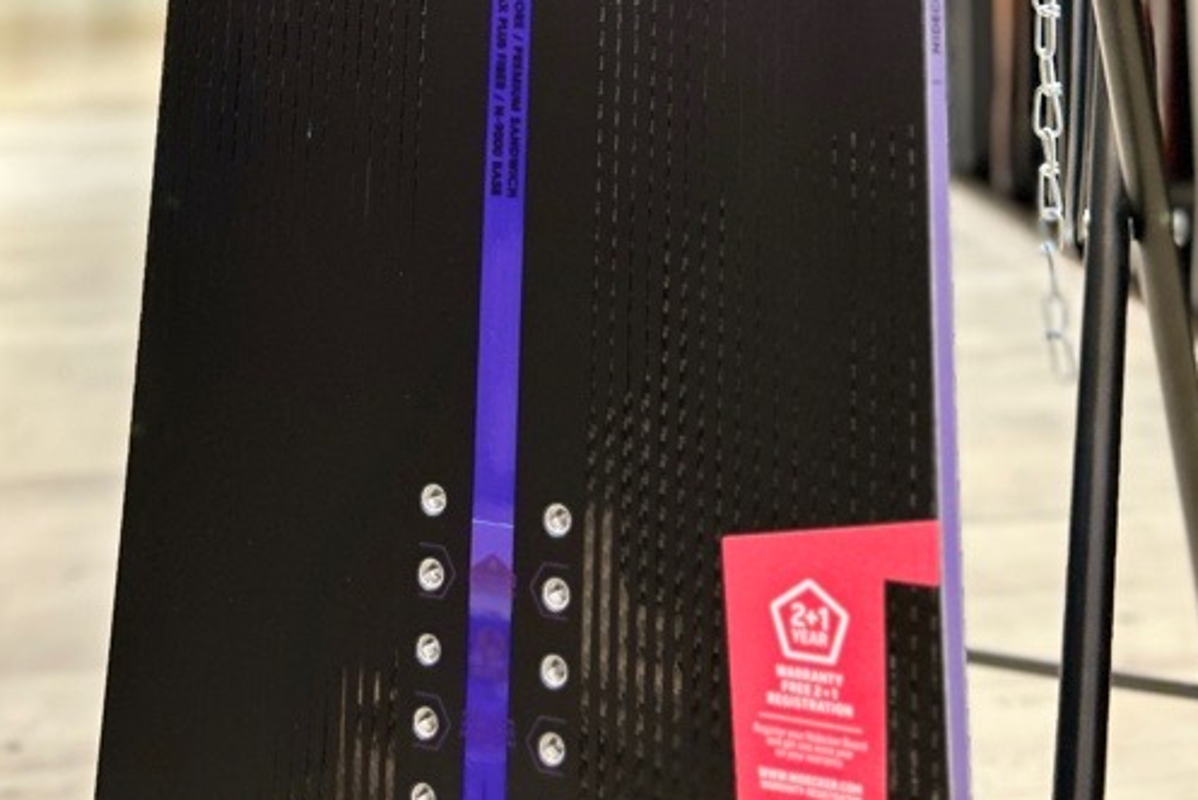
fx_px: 1931
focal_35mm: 58
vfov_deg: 20.2
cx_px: 576
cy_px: -392
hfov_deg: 34.5
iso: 160
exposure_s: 1/50
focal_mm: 5.7
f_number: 1.5
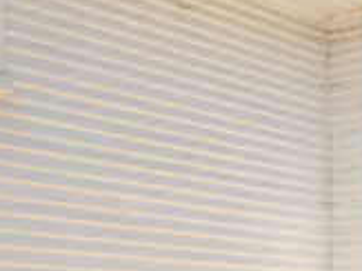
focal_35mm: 102
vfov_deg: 14.3
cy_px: 247
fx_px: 1066
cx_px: 280
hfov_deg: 19.1
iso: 100
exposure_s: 1/500
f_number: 3.5
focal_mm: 18
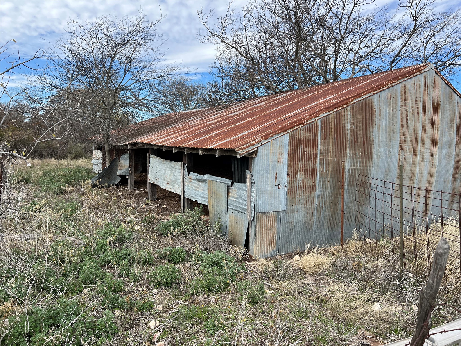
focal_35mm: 26
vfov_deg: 53.1
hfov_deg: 67.3
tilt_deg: -5.0
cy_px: 173
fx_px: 346
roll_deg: -2.2
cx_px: 230
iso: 50
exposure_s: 1/1531
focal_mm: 5.7
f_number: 1.5
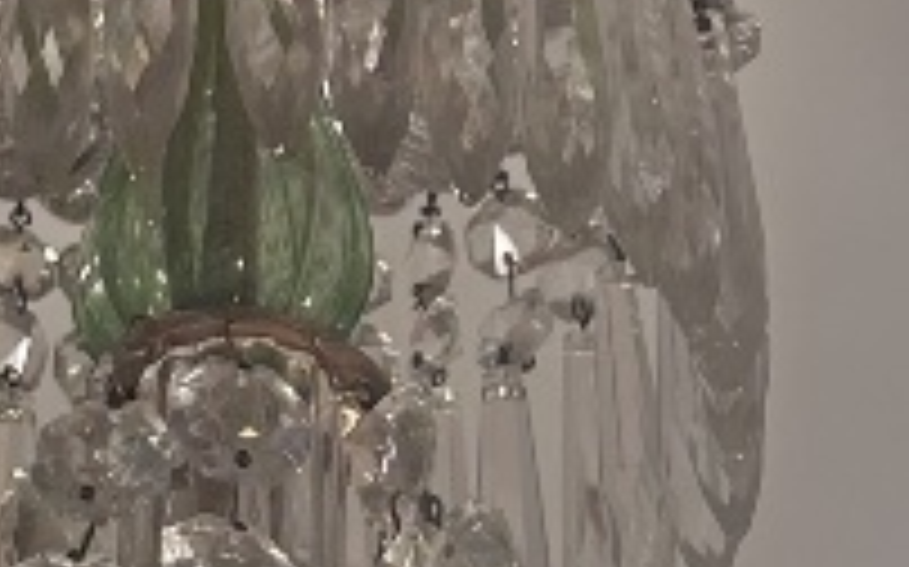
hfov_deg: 12.7
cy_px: 544
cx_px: 180
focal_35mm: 164
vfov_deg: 8.0
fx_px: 4061
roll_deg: -1.6
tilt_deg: +34.5
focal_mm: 5.7
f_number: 1.5
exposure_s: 1/100
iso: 40
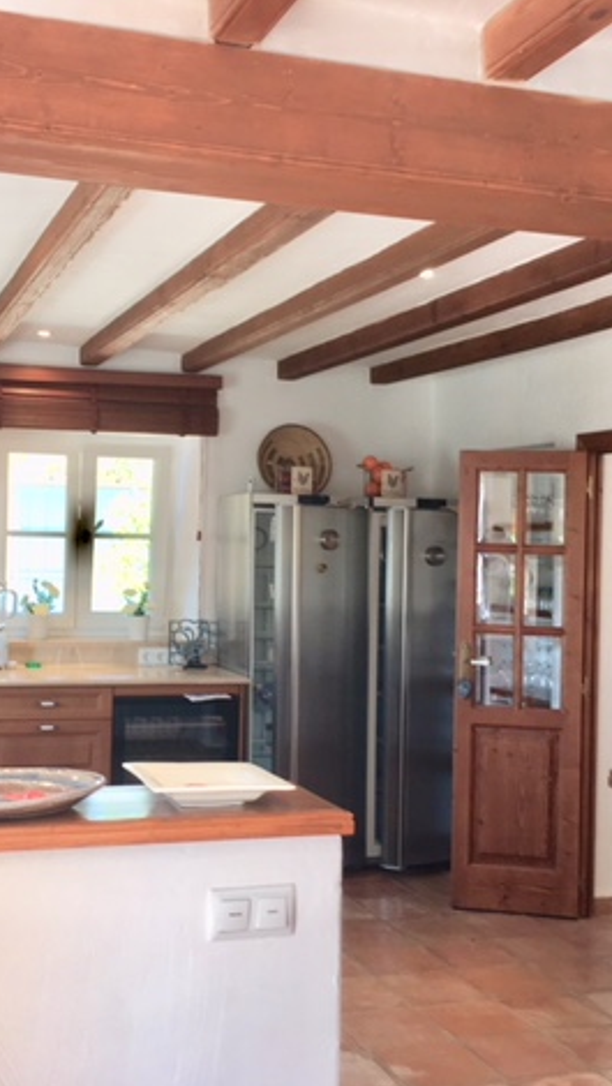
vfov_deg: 47.3
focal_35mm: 43
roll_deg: -1.0
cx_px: 245
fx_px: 1238
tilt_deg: +3.0
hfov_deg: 27.7
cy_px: 550
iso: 25
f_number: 2.2
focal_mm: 4.15
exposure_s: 1/50
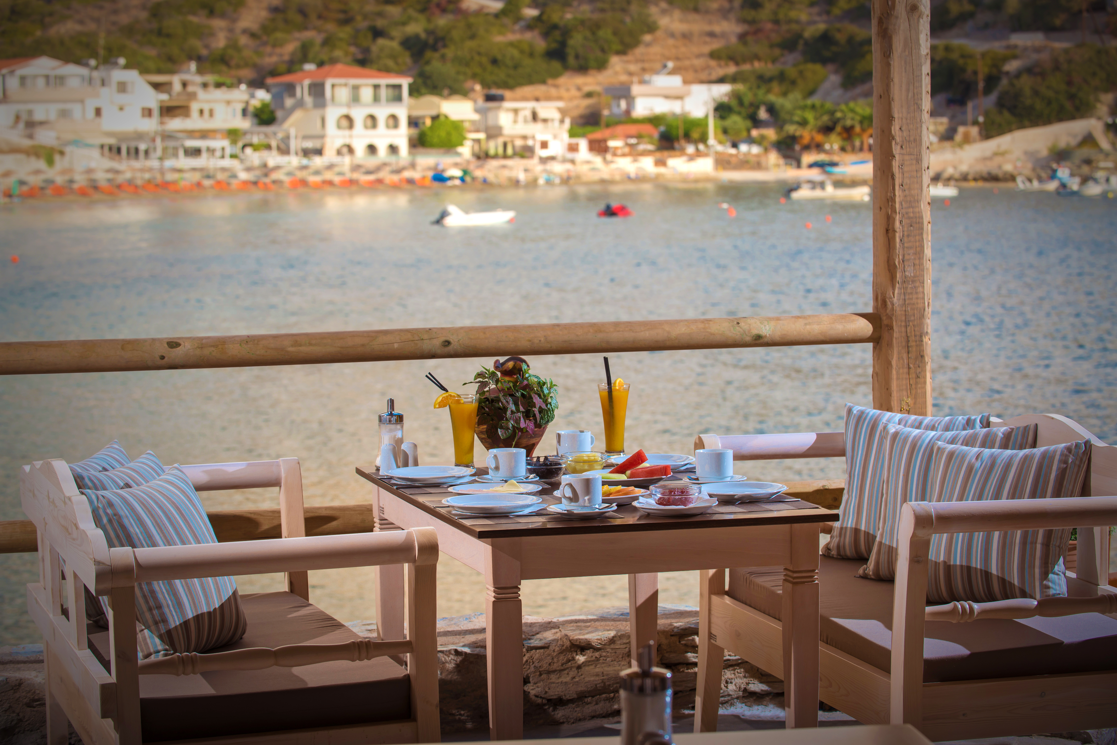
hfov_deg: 23.6
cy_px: 372
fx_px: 2669
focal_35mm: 86
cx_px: 558
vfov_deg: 15.9
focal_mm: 86
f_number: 8
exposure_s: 1/250
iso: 200
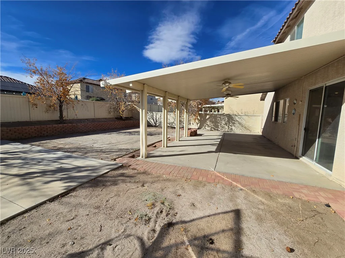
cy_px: 129
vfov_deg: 89.9
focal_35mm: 13
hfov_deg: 106.2
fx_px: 130
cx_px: 172
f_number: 2.2
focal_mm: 2.2
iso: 50
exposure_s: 1/3758
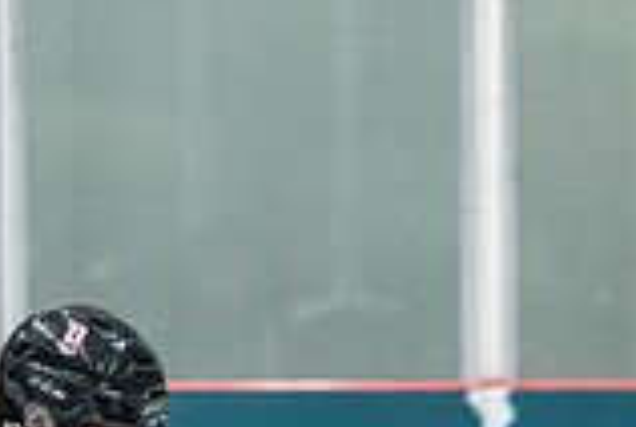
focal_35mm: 802
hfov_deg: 2.6
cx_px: 183
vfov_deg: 1.7
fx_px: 14195
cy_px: 574
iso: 2000
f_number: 3.2
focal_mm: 140
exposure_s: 1/640
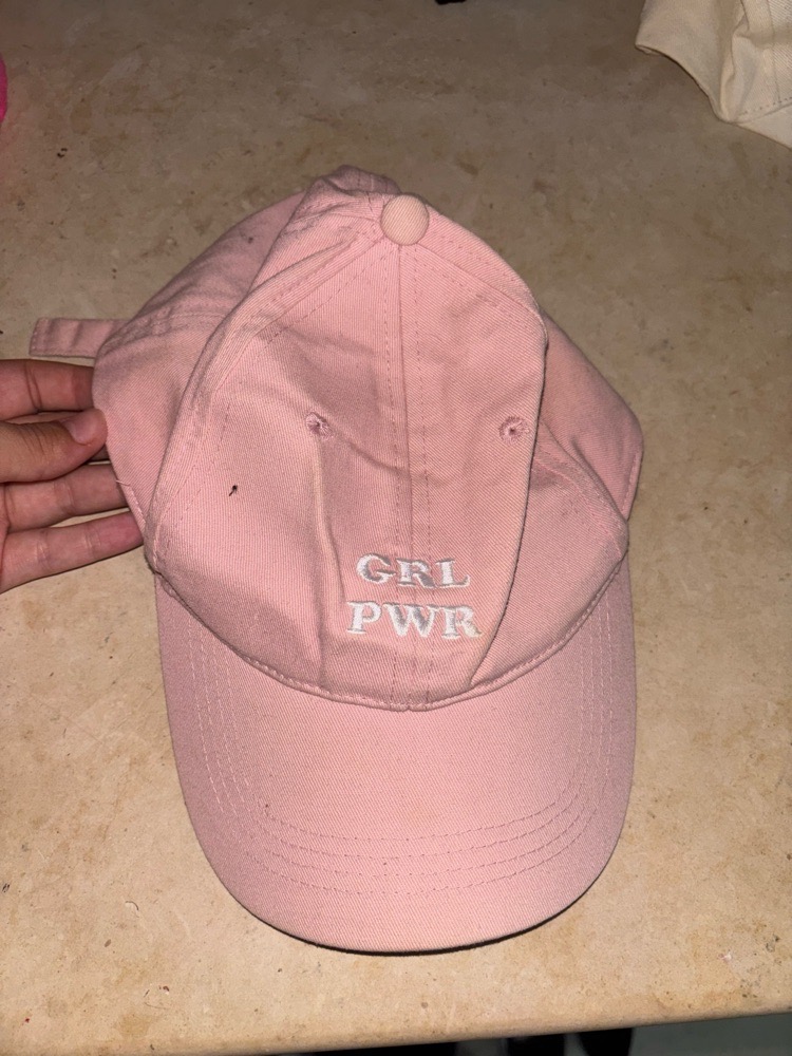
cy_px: 528
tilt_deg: -71.1
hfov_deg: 53.1
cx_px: 396
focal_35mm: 26
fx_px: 793
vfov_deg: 67.3
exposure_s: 1/33
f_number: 1.6
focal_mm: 5.96
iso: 32
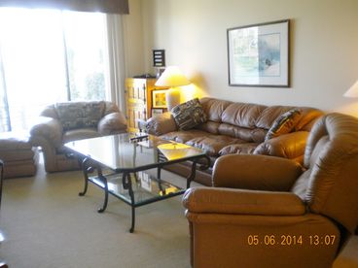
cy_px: 134
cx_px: 179
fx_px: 362
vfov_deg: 40.7
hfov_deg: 52.6
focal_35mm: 35
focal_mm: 6.3
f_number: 3.1
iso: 247
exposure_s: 1/70.2
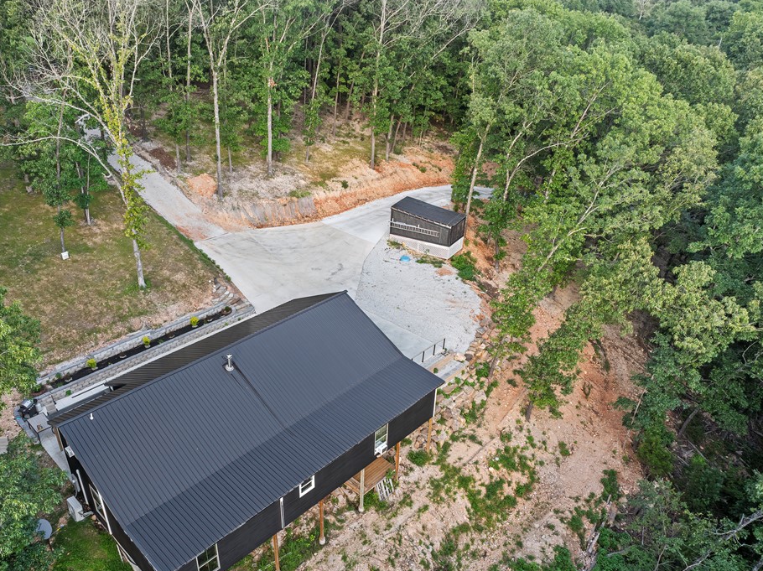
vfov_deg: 51.2
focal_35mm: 27
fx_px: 595
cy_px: 319
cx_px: 335
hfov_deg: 65.1
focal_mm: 12.29
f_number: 2.8
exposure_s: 1/160
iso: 100
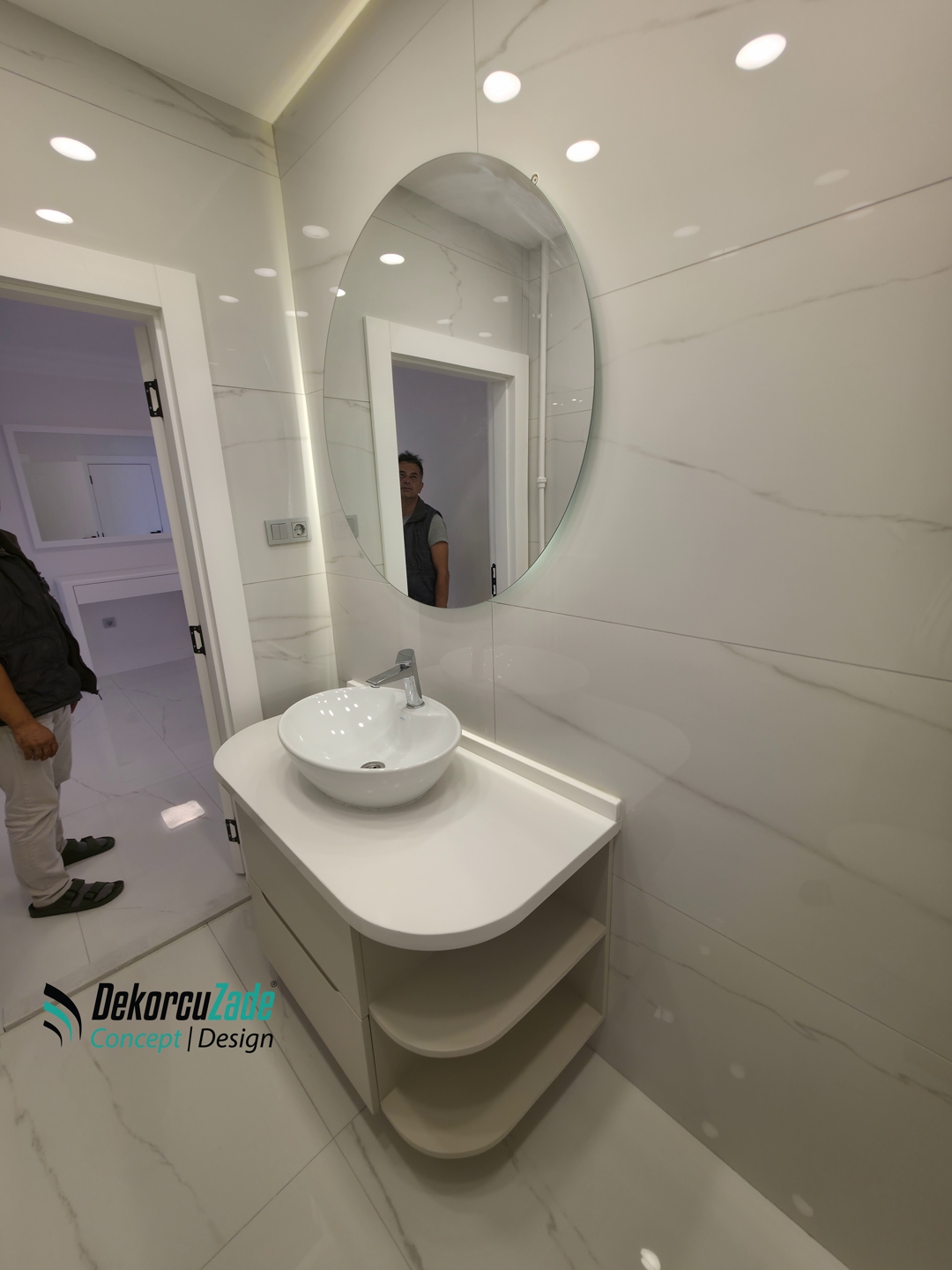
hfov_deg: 89.9
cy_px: 635
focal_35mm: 13
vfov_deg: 106.2
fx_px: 477
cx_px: 476
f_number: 1.9
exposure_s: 1/50
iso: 20
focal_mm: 2.2
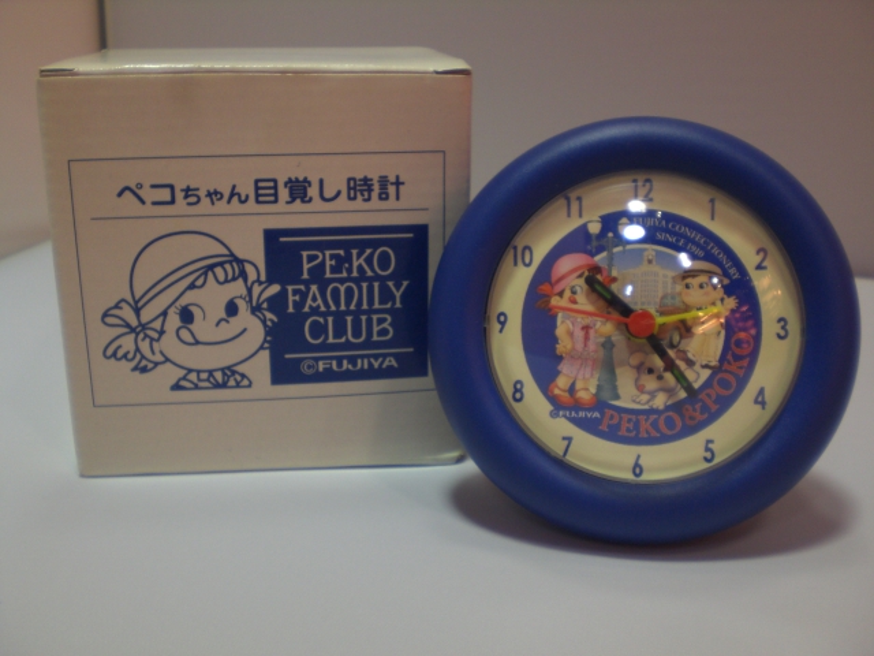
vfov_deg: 37.7
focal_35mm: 38
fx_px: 959
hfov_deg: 49.0
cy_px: 328
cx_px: 437
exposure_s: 1/80
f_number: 3.1
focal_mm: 6.3
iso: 100
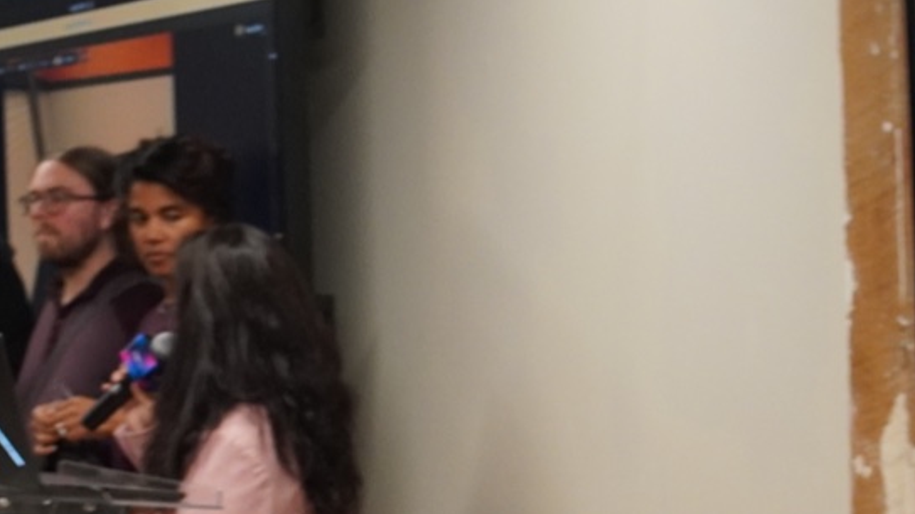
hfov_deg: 20.1
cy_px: 88
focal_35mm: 107
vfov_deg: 11.3
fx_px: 2584
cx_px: 376
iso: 1600
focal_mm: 23
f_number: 3.5
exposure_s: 1/160
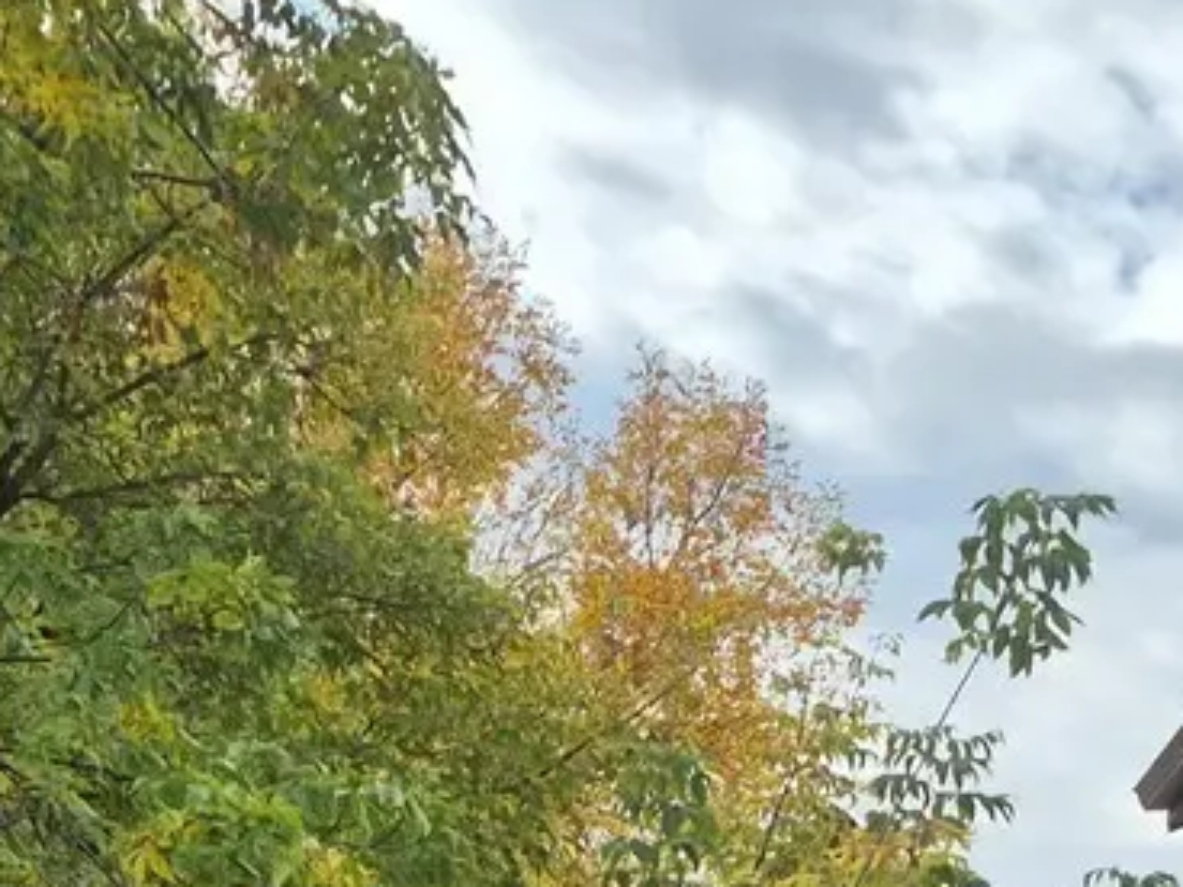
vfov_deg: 13.4
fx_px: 3417
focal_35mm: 100
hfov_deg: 19.6
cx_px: 534
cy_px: 1552
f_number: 1.8
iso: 25
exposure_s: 1/1440
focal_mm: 5.4
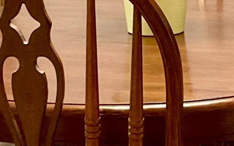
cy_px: -24
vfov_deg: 7.7
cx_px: 221
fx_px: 1084
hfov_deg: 12.2
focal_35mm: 170
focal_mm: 3
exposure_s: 1/40
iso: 200
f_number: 1.8
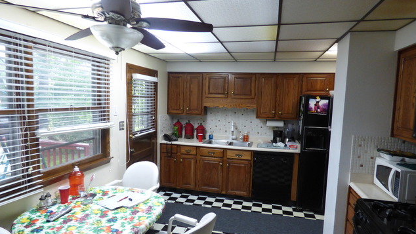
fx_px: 243
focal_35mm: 22
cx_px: 208
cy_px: 126
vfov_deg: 51.5
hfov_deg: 81.2
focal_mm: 3.58
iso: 400
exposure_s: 1/25
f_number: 3.2
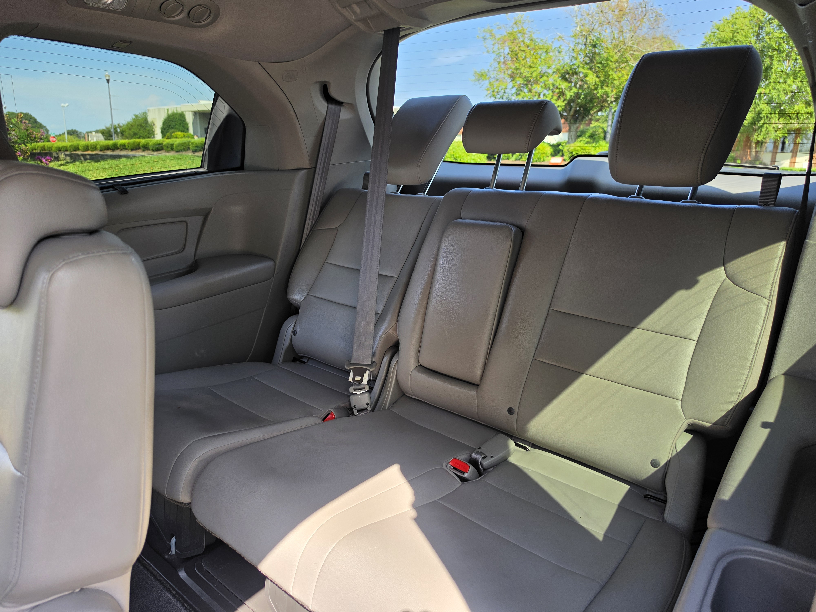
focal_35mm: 23
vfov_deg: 58.9
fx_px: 542
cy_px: 306
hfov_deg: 73.9
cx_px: 408
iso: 32
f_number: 1.4
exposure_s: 1/359
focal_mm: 6.5
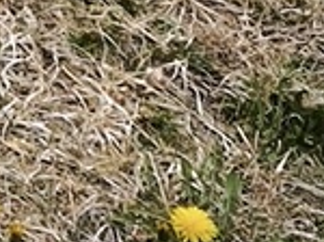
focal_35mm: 385
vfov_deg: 3.8
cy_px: -393
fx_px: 3598
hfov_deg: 4.7
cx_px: -966
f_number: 1.9
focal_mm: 6.92
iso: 50
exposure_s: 1/425
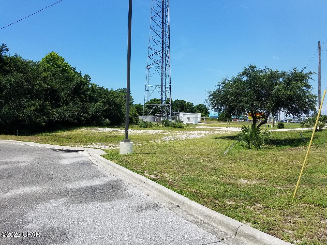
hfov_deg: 67.3
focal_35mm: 26
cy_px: 122
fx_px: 246
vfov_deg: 53.0
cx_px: 164
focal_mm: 4.2
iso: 50
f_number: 1.7
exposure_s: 1/3056
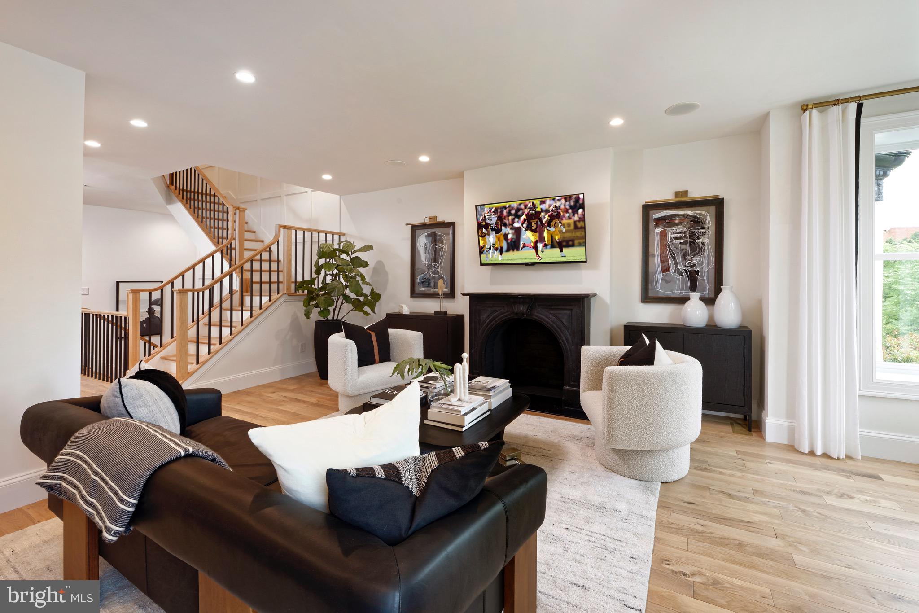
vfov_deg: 81.2
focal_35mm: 14
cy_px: 306
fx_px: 357
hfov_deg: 104.2
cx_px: 460
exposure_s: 1/10
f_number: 14
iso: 200
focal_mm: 14
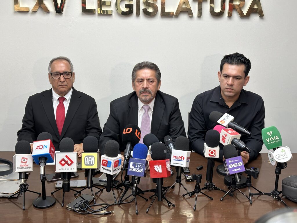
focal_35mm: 48
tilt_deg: -15.6
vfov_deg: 30.3
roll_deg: -0.6
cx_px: 148
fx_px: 412
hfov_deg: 39.7
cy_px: 112
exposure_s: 1/60
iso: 80
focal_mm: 6.86
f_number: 1.78
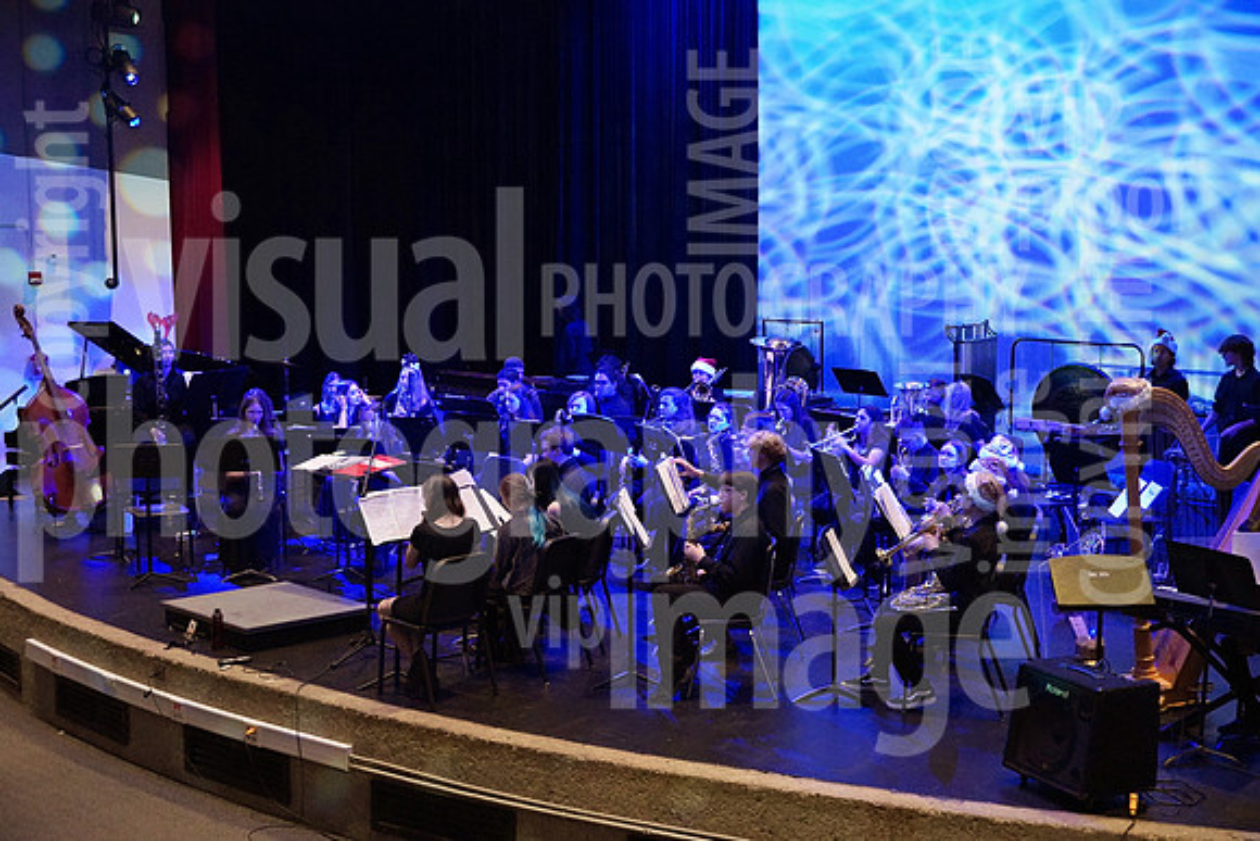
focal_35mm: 51
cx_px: 630
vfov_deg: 26.5
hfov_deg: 38.9
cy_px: 420
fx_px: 1785
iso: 6400
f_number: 4.5
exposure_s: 1/125
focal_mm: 34
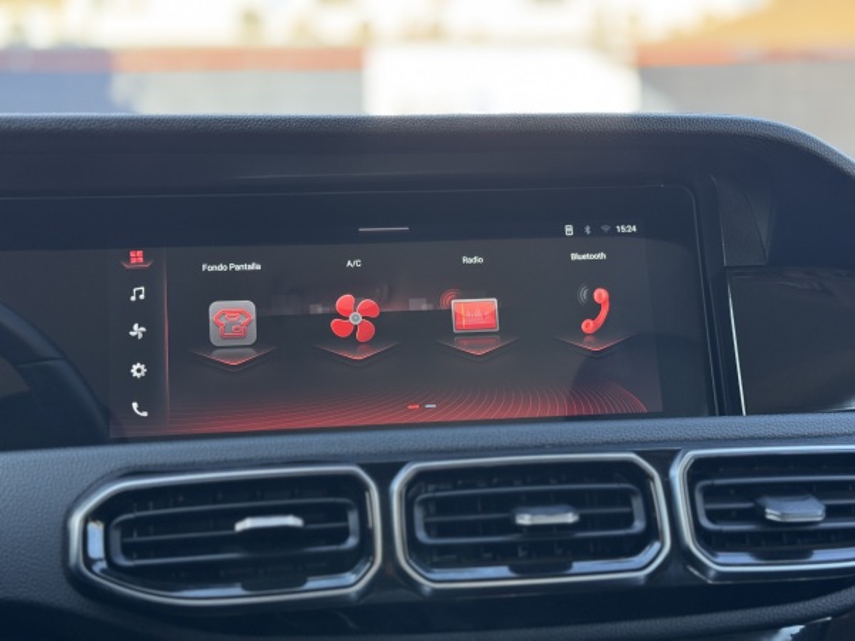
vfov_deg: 30.3
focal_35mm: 48
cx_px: 428
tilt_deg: -2.9
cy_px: 320
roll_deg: +2.2
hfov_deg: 39.7
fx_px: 1186
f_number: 1.78
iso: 100
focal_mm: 6.76
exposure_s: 1/106
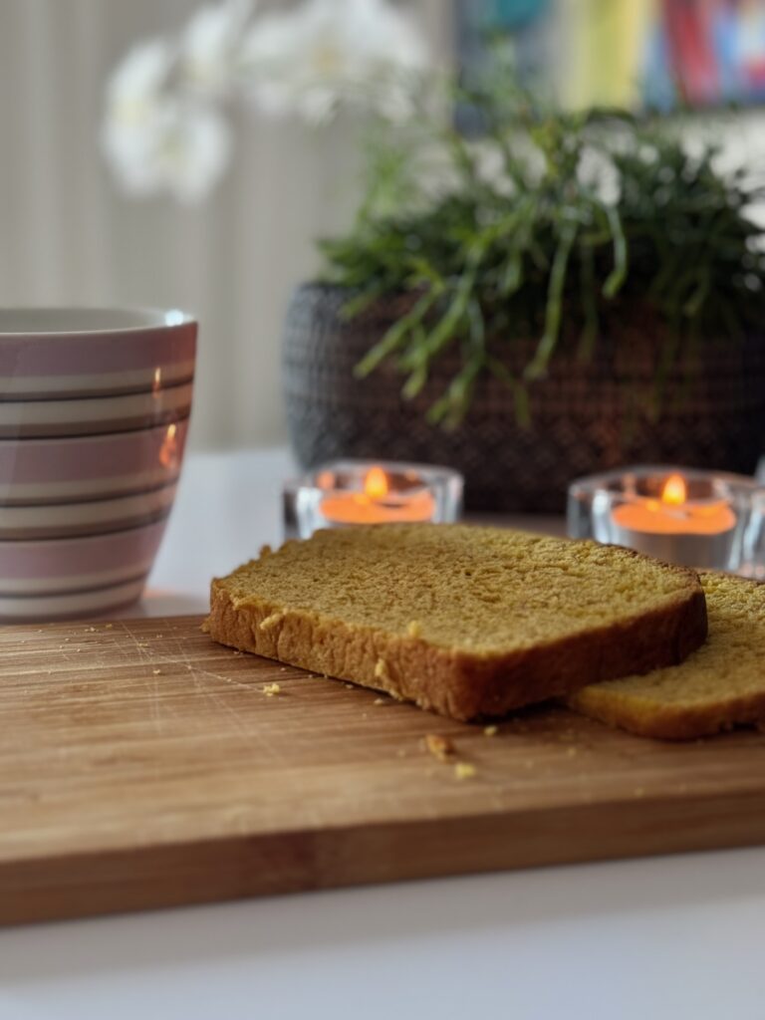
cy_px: 510
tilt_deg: -12.3
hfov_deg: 30.3
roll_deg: -0.3
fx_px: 1414
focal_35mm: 48
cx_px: 382
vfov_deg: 39.7
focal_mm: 6.76
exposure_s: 1/60
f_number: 1.78
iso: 160
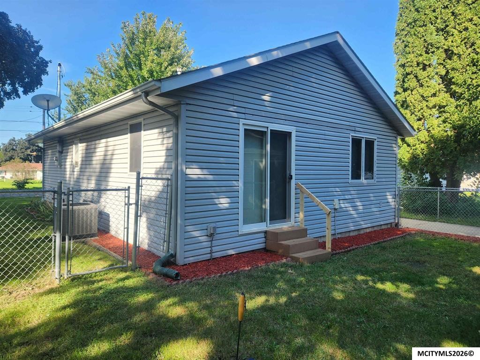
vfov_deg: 58.9
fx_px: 319
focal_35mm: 23
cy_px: 180
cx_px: 240
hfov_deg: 73.9
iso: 20
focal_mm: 5.4
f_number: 1.8
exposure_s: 1/404
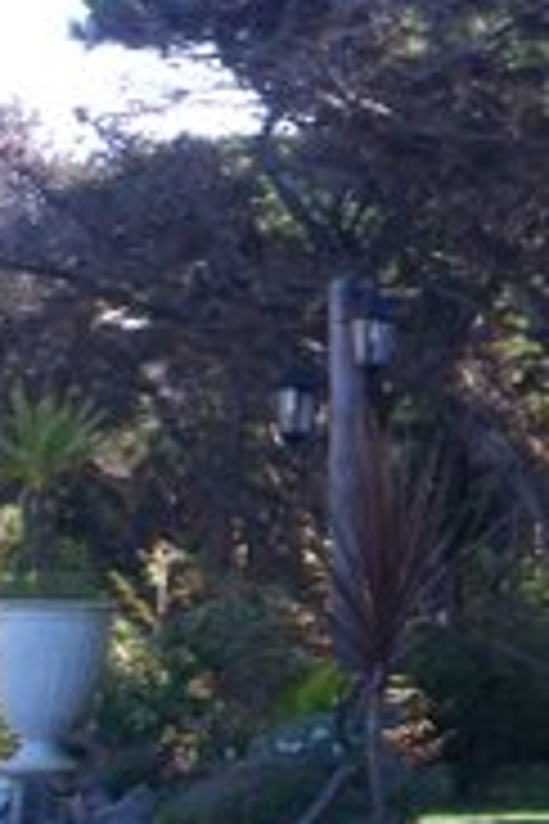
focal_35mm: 123
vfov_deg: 16.5
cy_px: 158
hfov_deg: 10.5
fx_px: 2813
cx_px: 963
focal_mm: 6
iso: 100
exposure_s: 1/141
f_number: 4.5
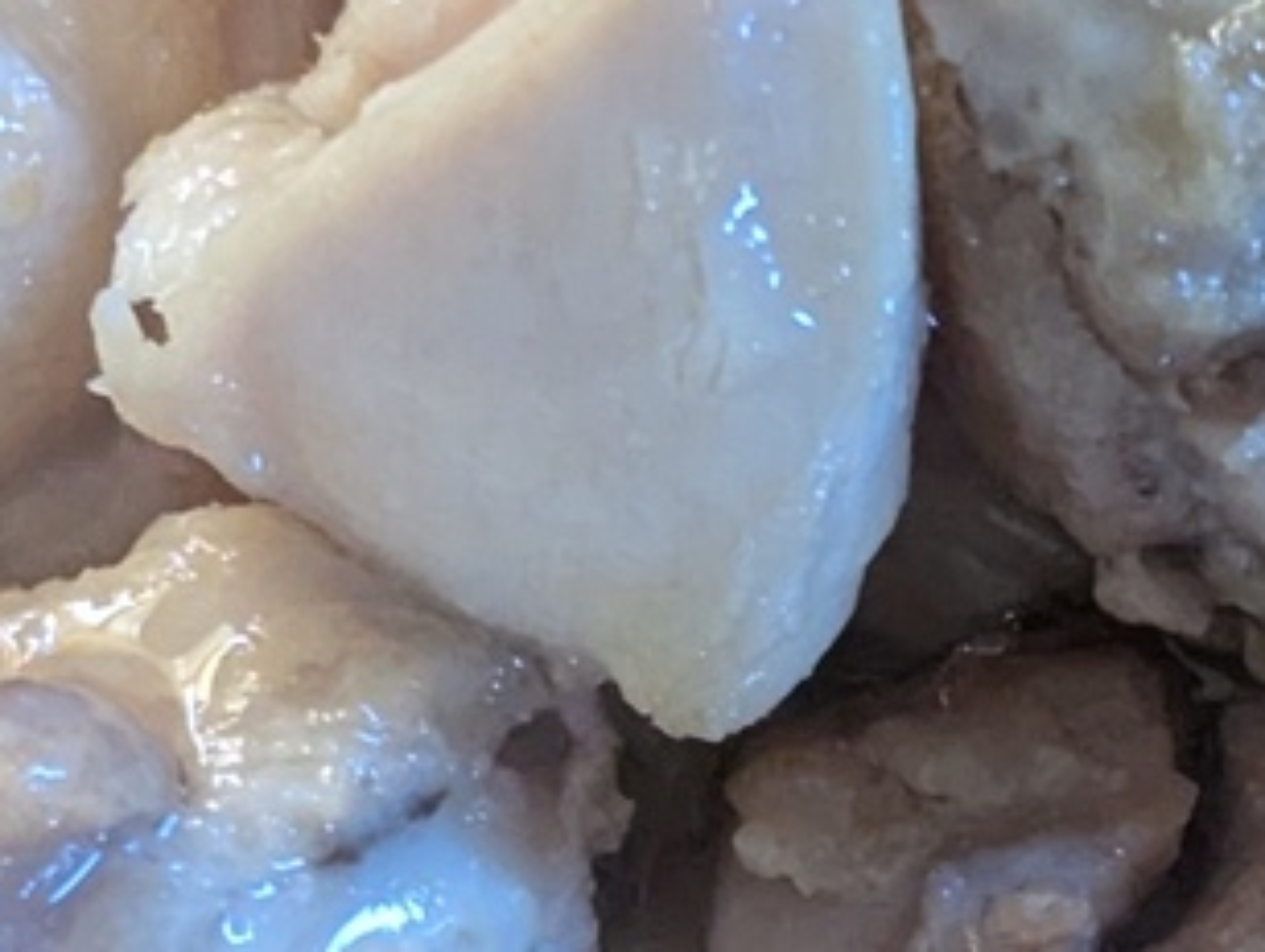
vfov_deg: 6.0
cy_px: 777
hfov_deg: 7.9
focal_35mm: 250
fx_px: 9147
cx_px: 1187
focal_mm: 6.81
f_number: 1.85
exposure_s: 1/123
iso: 397
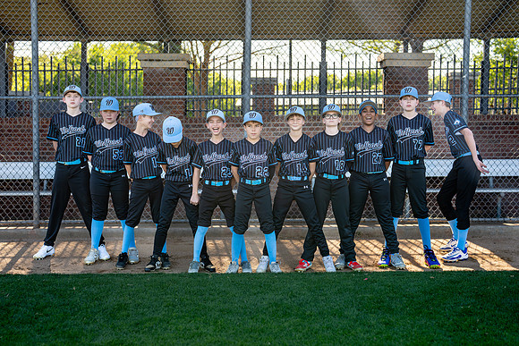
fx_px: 764
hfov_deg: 37.5
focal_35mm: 53
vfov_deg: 25.5
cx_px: 258
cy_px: 180
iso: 125
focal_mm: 50
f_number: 2.5
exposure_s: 1/800
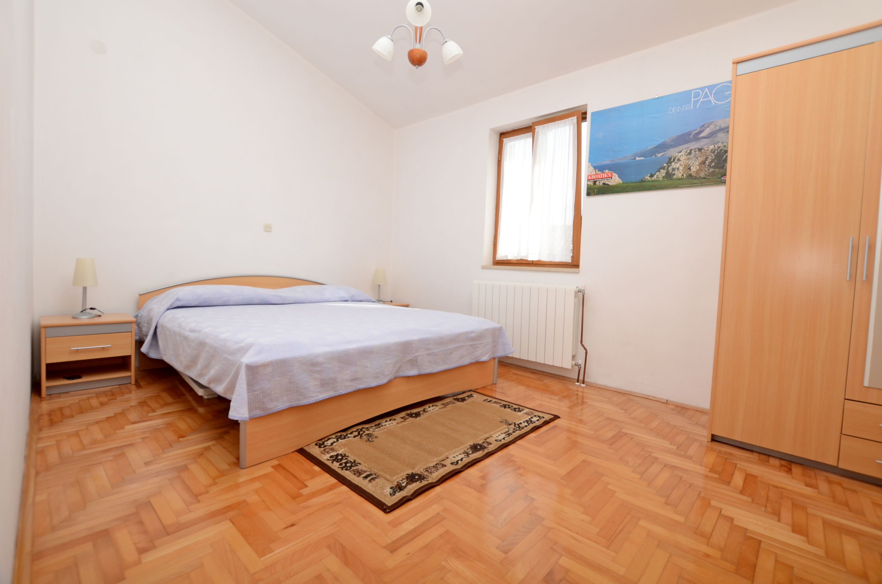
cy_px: 292
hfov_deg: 100.5
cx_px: 441
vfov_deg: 77.1
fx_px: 367
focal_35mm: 15
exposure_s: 1/200
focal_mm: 10
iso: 320
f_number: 6.3
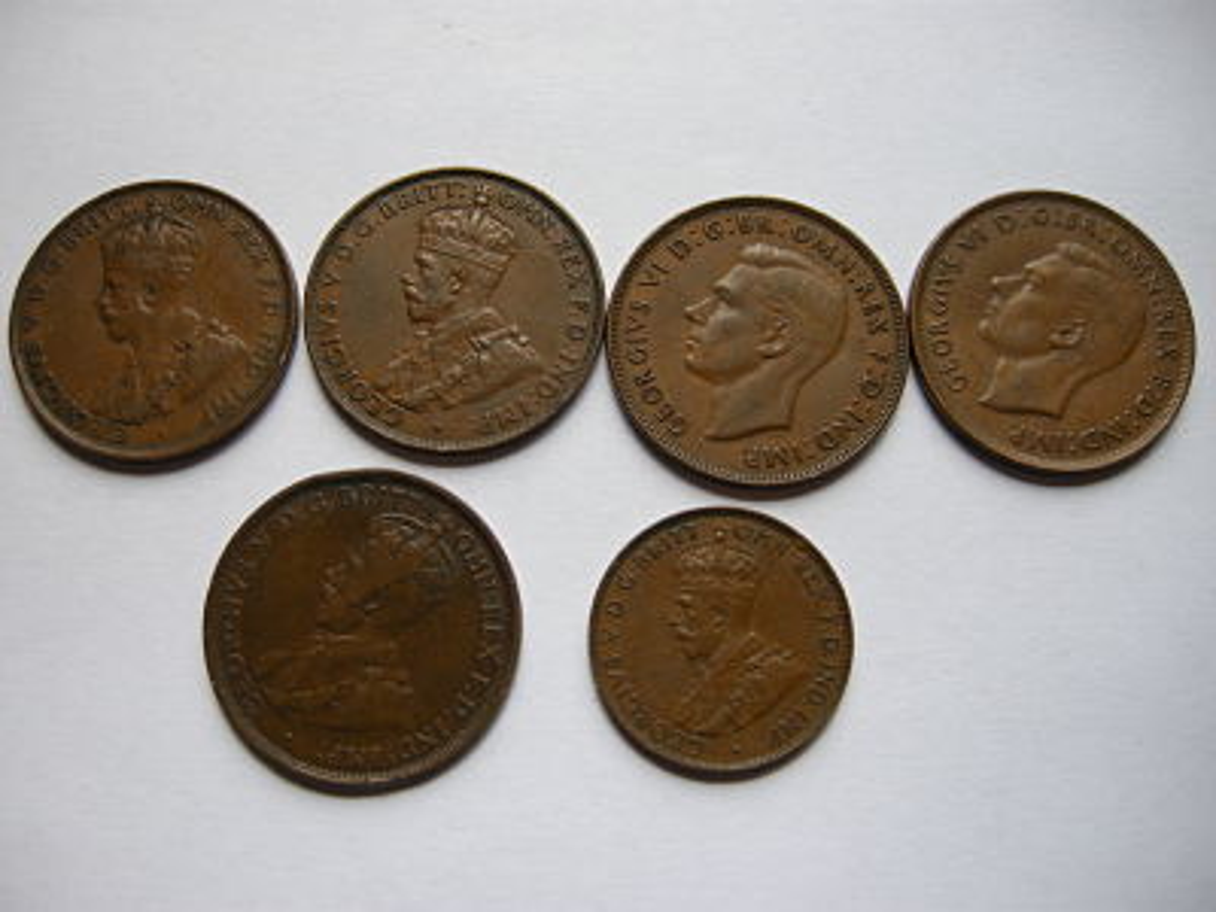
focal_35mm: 35
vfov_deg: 40.7
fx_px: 1229
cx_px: 608
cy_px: 456
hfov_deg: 52.6
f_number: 2.7
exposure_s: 1/376
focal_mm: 7.5
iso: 64
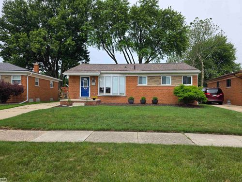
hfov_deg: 73.9
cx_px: 121
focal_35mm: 23
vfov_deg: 58.9
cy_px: 91
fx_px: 161
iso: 80
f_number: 1.7
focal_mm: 6.3
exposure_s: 1/4434
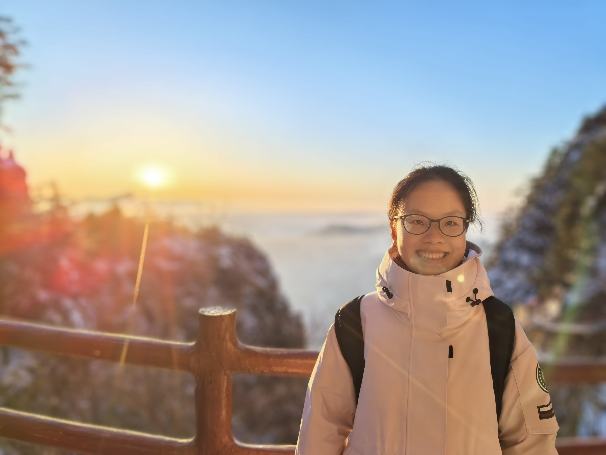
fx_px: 473
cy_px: 228
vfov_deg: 51.4
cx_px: 303
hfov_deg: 65.3
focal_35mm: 27
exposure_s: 1/516
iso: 50
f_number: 2
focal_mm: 5.72
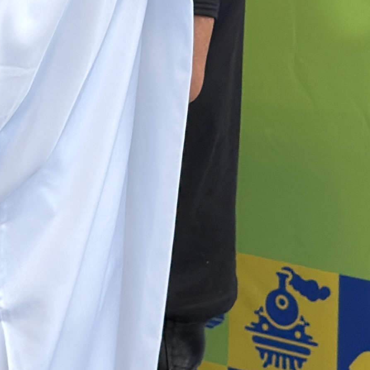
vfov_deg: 8.9
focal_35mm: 194
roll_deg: -0.4
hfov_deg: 8.4
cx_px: -446
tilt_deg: -7.5
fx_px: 2346
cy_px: -98
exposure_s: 1/60
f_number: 1.78
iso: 125
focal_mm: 6.76
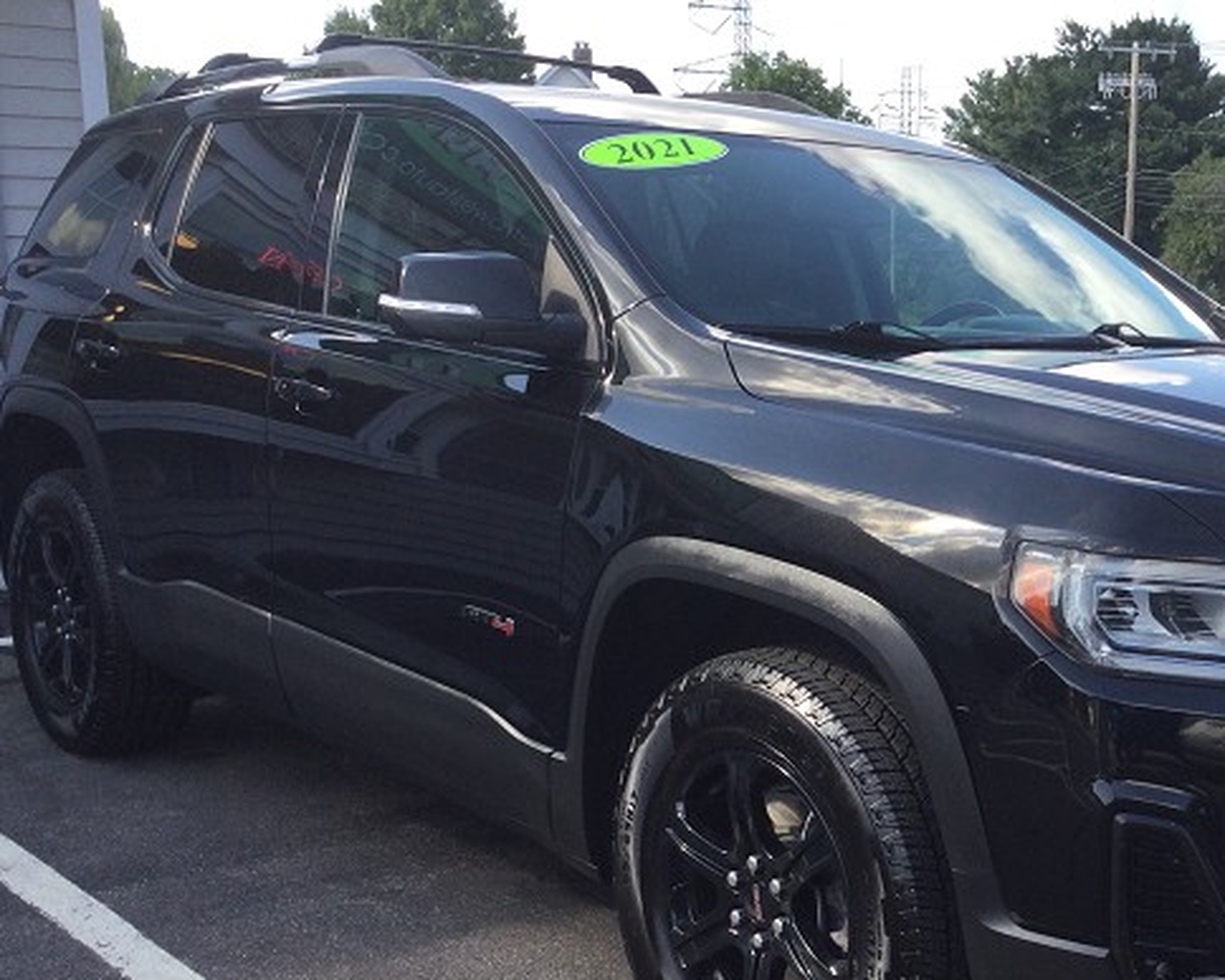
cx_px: 850
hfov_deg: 36.8
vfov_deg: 29.9
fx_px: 1812
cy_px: 696
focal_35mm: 50
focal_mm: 3.3
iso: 25
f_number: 2.4
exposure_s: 1/338
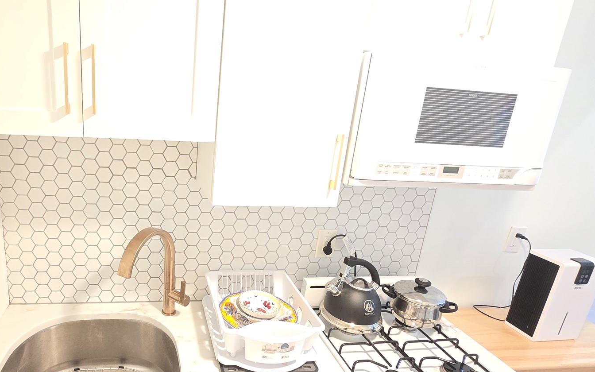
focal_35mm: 21
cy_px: 198
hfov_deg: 80.1
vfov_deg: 57.2
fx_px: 341
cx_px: 208
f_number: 2.2
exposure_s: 1/60
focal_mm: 2.2
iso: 800
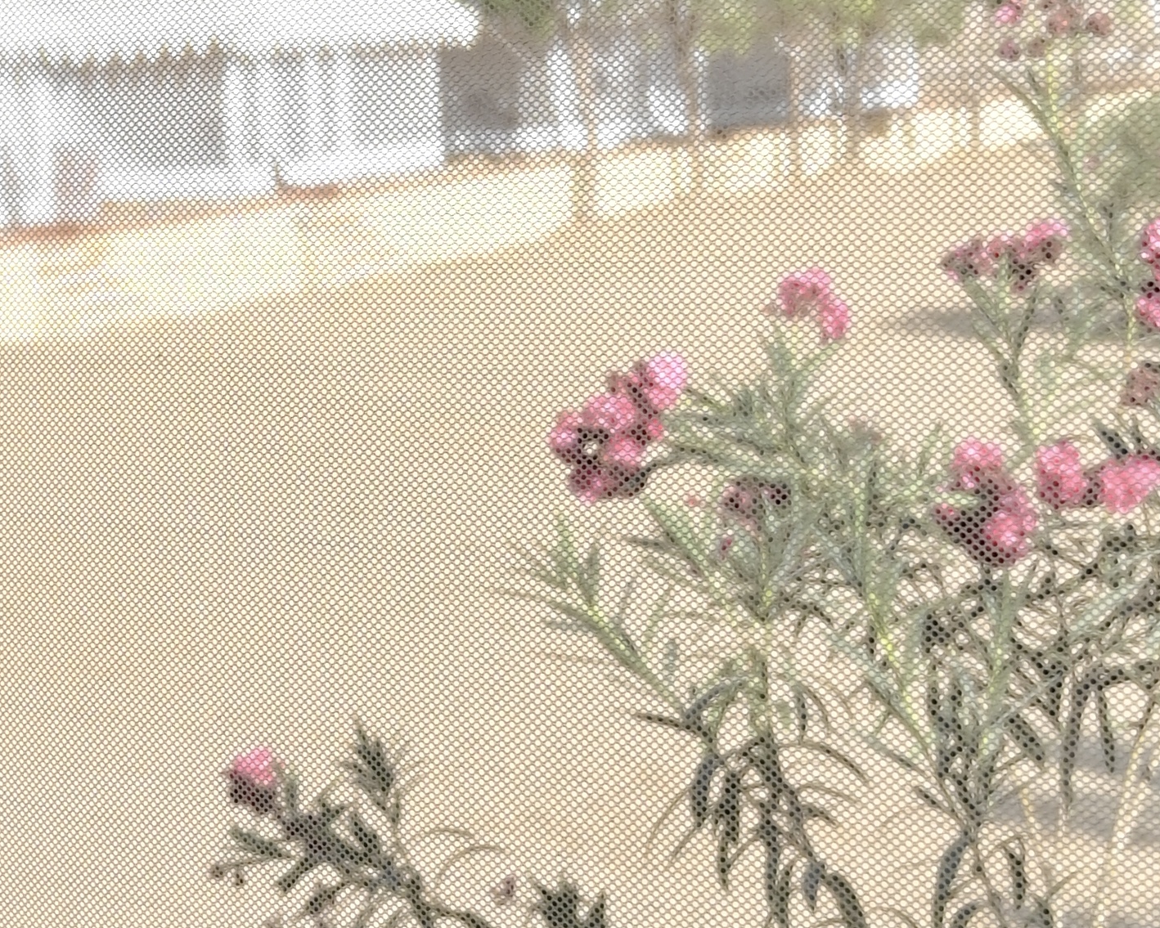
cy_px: 249
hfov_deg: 19.4
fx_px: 3297
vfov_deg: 16.0
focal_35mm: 96
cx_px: 22
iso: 320
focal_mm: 24
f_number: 4
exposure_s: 1/1600
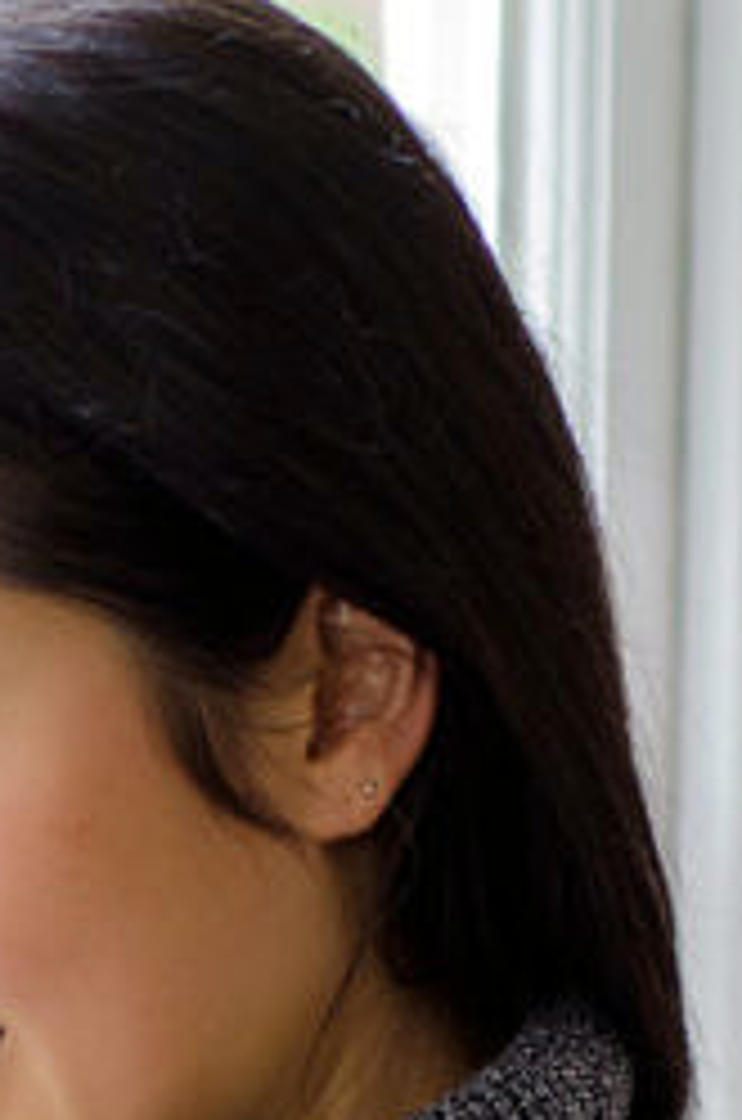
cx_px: -220
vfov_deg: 6.5
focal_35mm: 309
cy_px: 2182
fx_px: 9593
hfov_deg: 4.4
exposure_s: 1/80
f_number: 3.2
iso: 500
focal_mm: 50
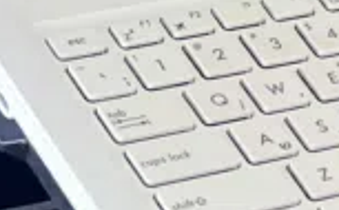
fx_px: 3154
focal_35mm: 342
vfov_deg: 3.8
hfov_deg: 6.0
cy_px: -24
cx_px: 600
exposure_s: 1/50
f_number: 2.8
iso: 125
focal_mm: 9
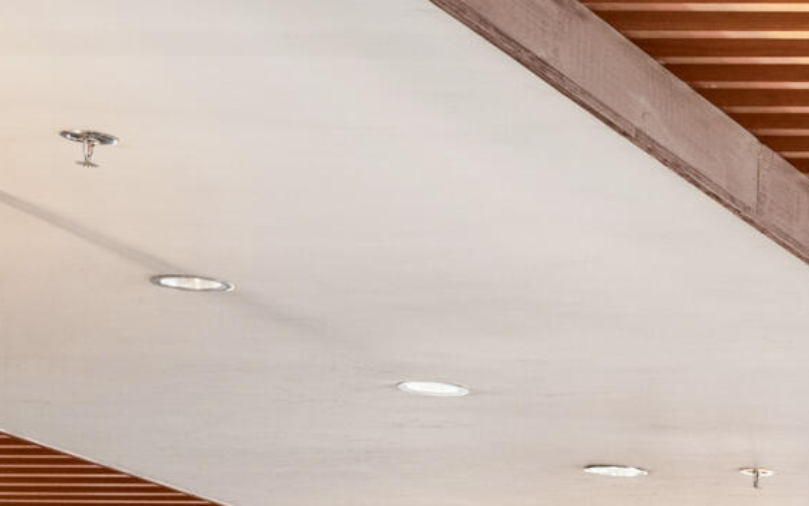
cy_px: 1143
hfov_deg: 10.5
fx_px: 3772
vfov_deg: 7.3
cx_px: 1945
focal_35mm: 171
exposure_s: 3
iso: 400
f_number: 11
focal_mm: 32
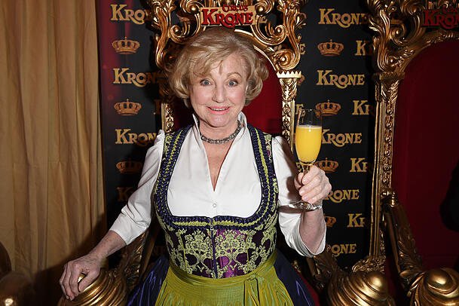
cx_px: 230
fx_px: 421
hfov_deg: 57.2
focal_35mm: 33
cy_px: 153
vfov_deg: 40.0
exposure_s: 1/50
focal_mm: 22
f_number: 5.6
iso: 800
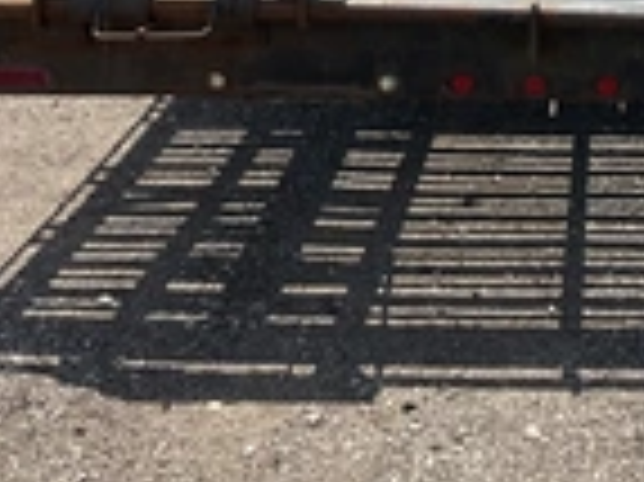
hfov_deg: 23.6
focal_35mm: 81
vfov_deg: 17.6
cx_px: 563
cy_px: -41
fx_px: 1506
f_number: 1.8
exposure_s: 1/1534
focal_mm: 3
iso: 25
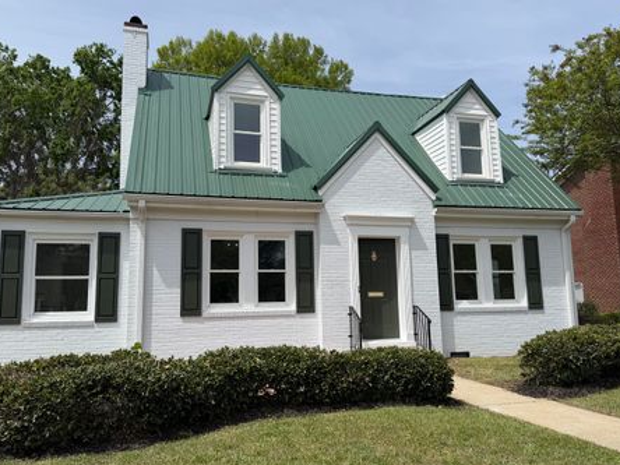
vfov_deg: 51.3
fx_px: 484
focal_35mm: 27
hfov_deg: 65.3
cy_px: 239
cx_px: 295
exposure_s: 1/6711
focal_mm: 6.76
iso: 80
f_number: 1.78
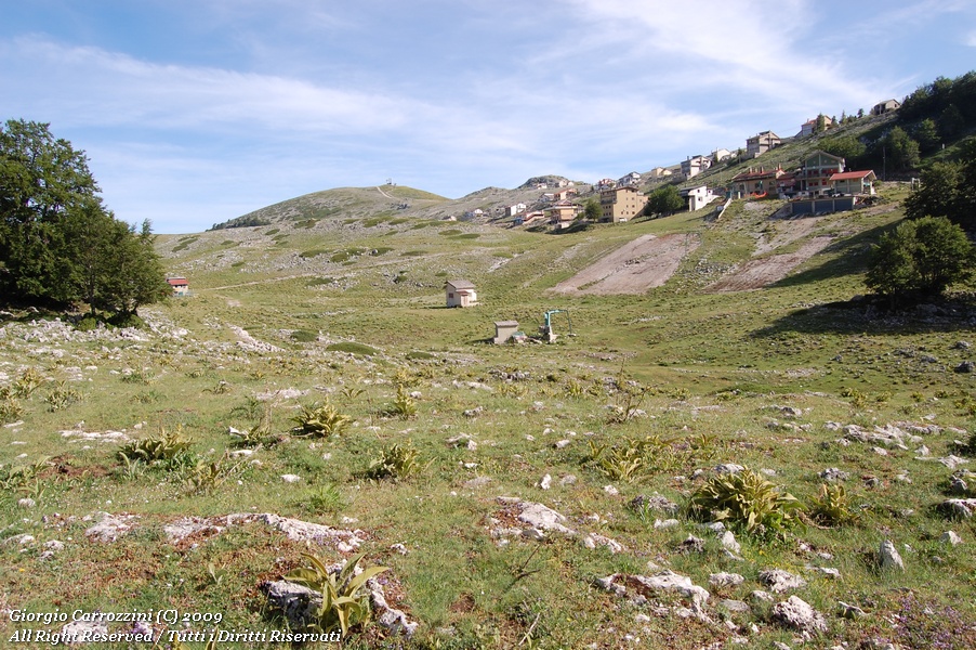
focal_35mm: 27
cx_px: 488
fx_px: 731
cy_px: 325
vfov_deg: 47.9
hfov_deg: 67.4
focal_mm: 18
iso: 200
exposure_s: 1/320
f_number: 9
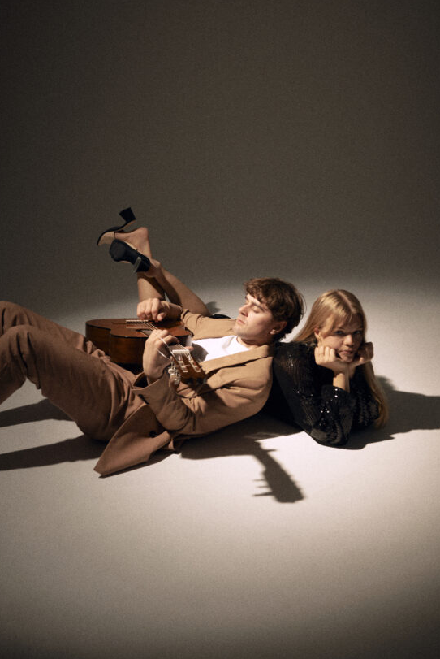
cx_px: 239
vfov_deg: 41.1
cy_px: 322
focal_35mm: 48
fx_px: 878
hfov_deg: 28.1
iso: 500
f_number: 5
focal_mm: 38
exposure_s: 1/160
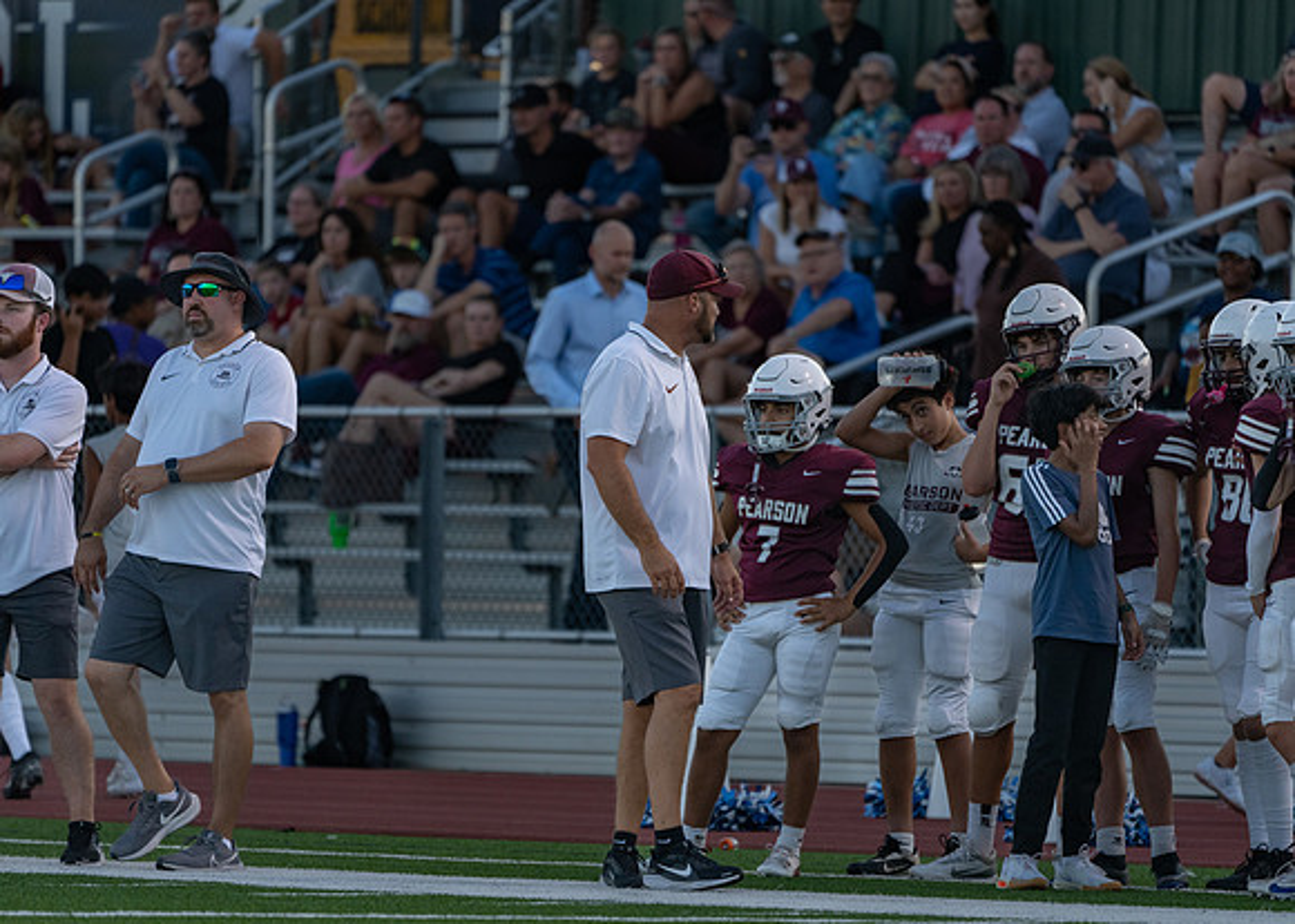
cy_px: 462
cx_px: 648
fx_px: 15456
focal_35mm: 420
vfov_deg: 3.4
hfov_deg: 4.8
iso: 1600
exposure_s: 1/1000
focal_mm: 400
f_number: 5.6
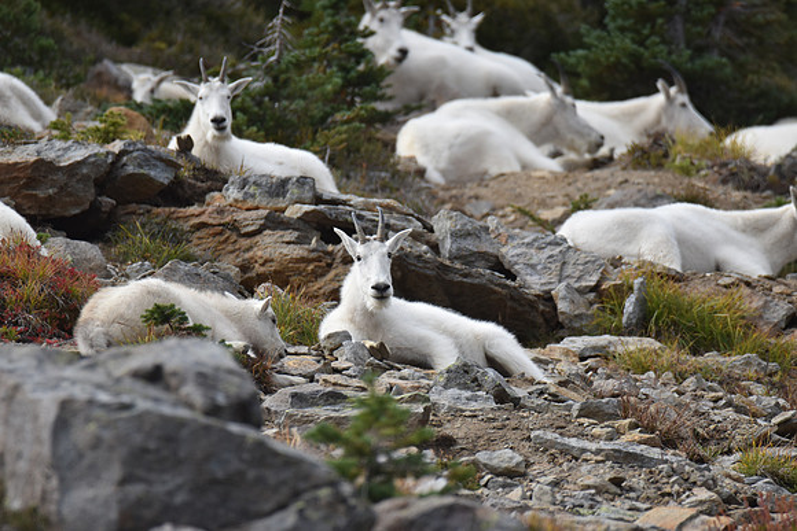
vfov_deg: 1.5
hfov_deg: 2.3
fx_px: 19929
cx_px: 398
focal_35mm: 900
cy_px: 266
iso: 200
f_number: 6.3
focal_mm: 600
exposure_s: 1/640
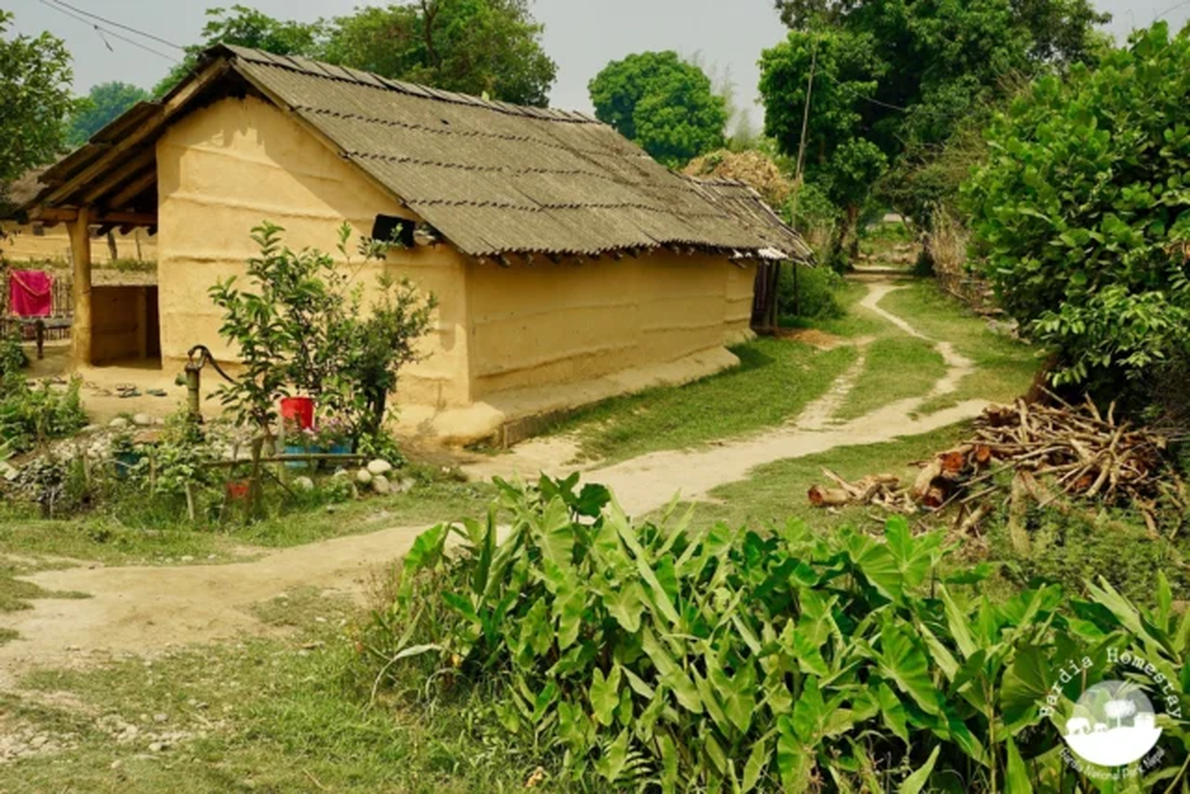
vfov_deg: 31.9
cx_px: 595
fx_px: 1389
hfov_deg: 46.4
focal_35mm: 42
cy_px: 397
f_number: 14
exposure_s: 1/80
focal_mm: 28
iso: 100
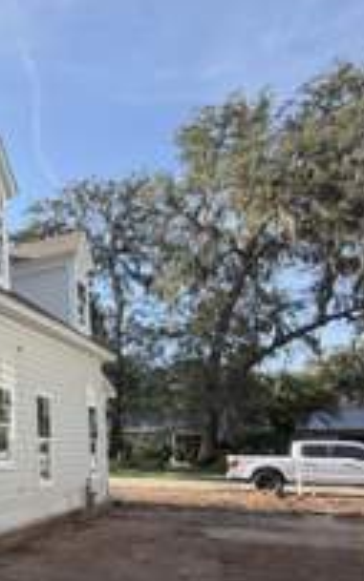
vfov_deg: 54.1
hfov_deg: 25.2
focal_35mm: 35
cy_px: 391
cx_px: -212
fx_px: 555
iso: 50
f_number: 2.2
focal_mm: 2.22
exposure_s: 1/502
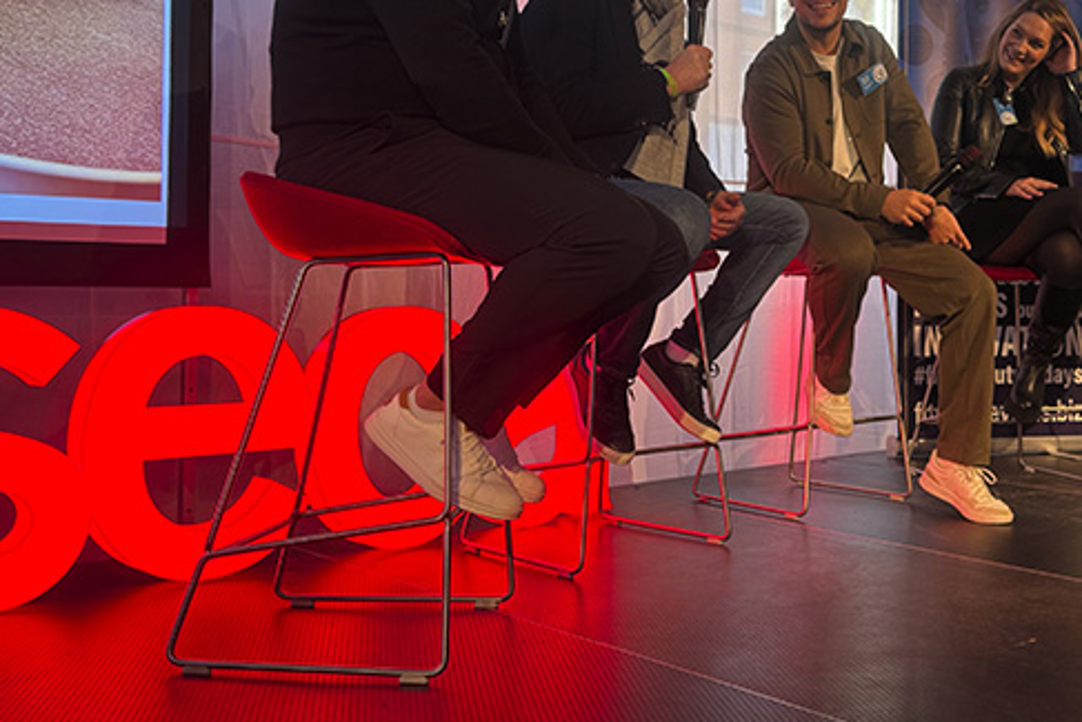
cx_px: 727
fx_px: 1233
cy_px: 289
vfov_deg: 32.6
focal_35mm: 41
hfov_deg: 46.6
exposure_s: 1/102
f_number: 1.78
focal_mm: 6.76
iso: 125
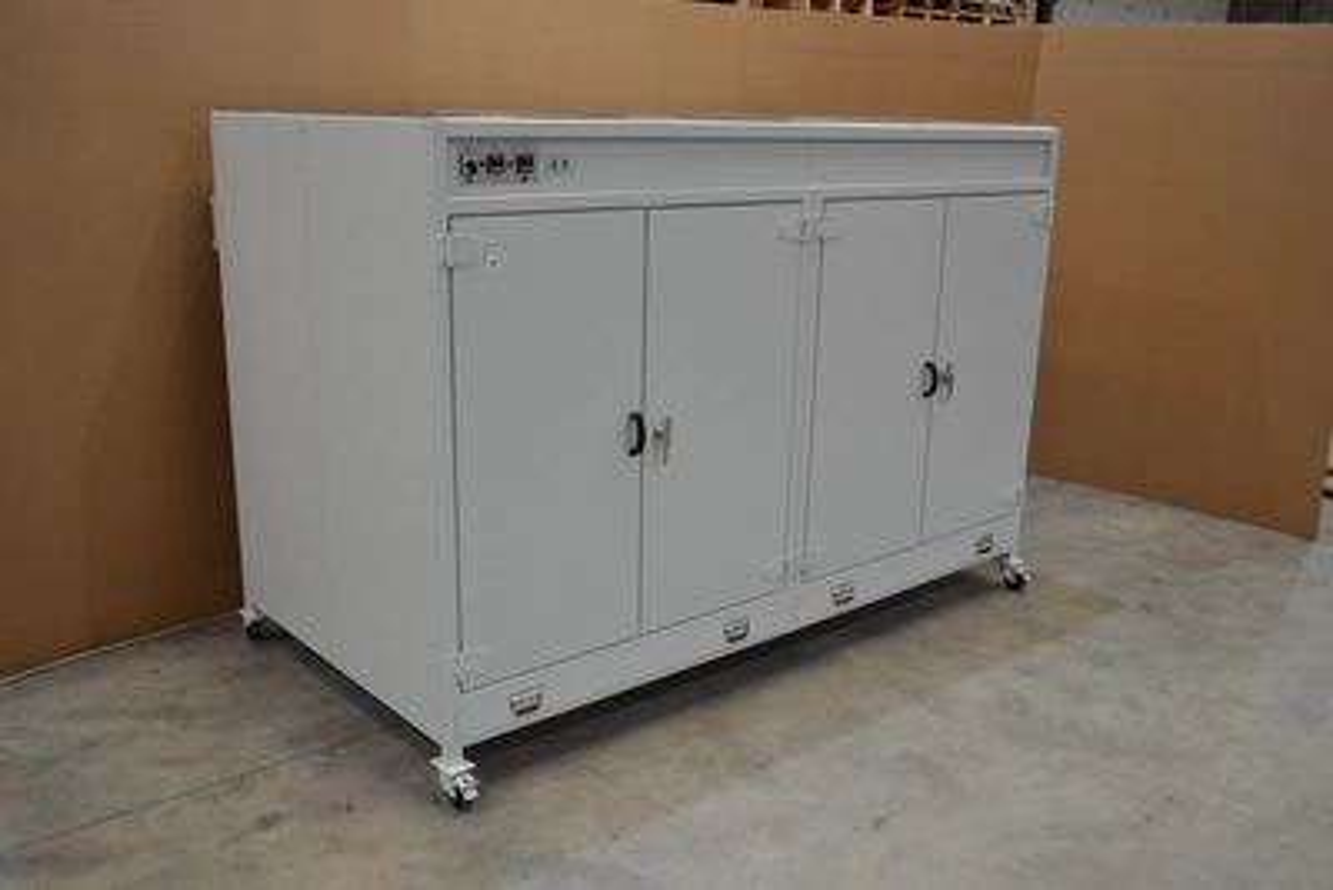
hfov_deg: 57.2
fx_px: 1222
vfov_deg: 40.0
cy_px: 445
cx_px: 666
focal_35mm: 33
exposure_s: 1/60
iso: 500
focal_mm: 22
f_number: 3.8
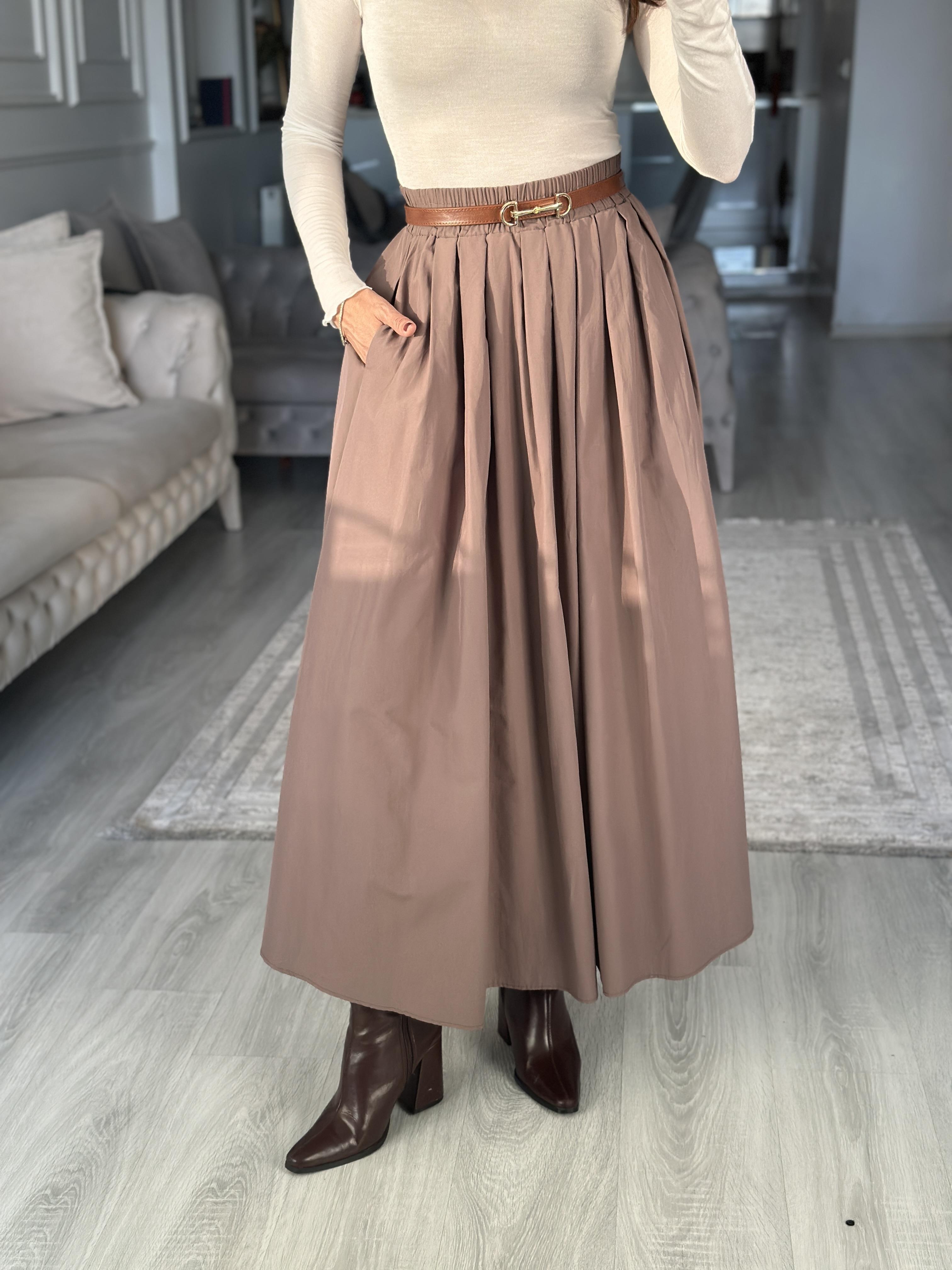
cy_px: 635
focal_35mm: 48
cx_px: 476
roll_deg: +1.7
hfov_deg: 30.3
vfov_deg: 39.7
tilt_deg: -33.3
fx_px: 1760
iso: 125
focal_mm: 6.86
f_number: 1.78
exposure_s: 1/110
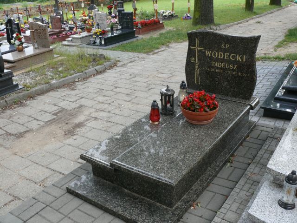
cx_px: 148
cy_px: 112
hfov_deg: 52.6
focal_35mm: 35
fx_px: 300
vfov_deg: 40.7
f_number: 4
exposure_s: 1/100
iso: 100
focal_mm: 7.4
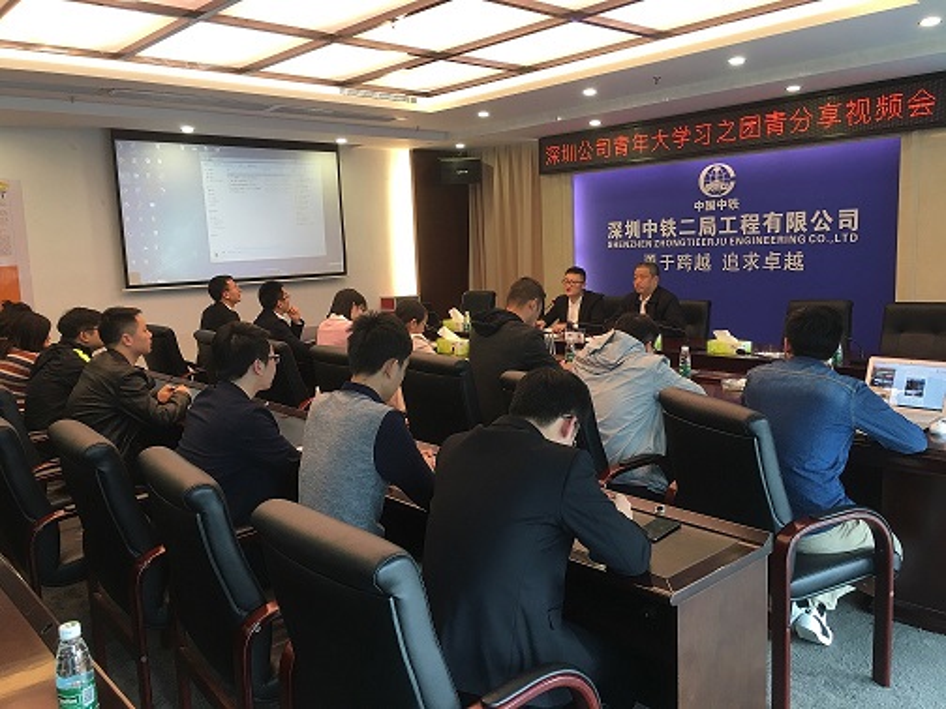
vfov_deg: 48.2
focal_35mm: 29
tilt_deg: -7.7
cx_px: 473
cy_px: 354
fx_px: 793
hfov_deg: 61.7
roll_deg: +1.5
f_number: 2.2
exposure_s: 1/17
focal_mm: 4.15
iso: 32
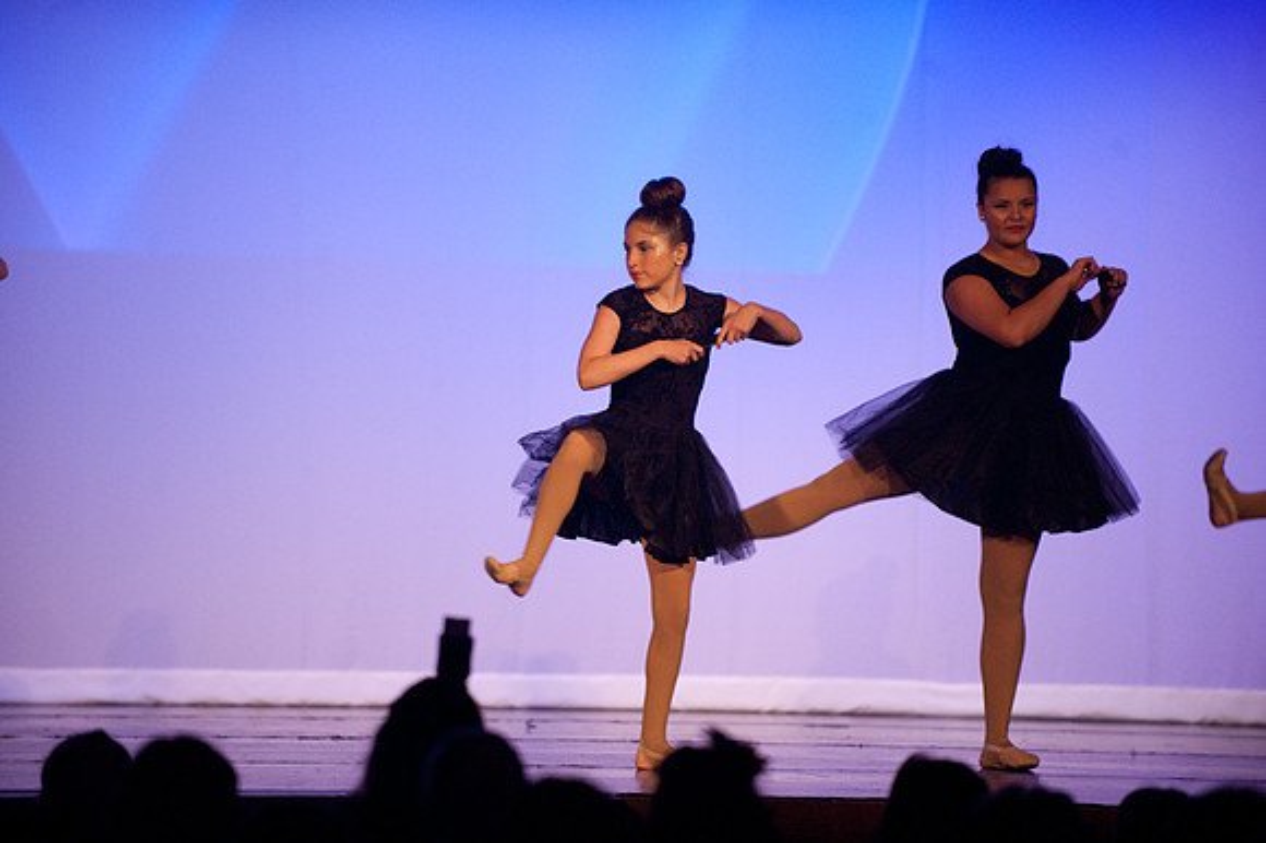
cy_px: 422
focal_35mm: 200
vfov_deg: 6.9
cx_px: 633
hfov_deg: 10.3
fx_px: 7029
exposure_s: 1/200
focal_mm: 200
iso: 3200
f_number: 2.8
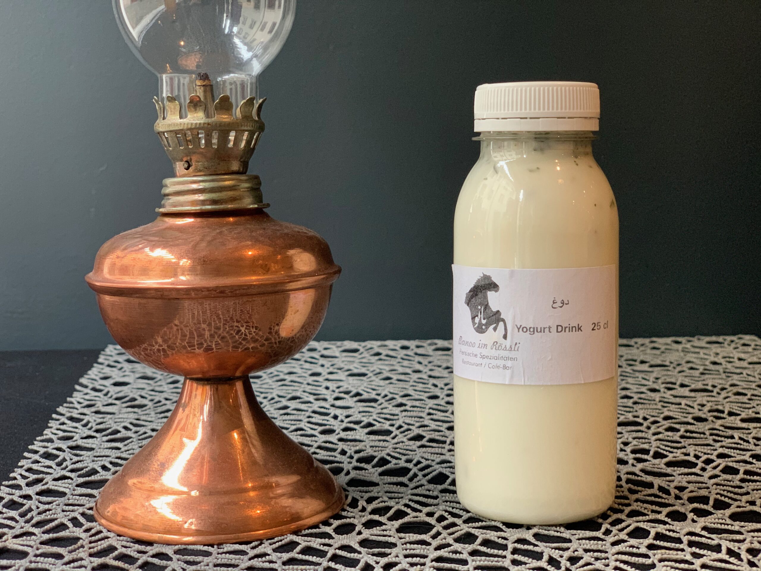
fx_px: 1143
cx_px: 380
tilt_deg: -6.2
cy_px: 286
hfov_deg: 36.8
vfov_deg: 28.0
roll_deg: -0.2
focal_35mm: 52
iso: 200
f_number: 2.4
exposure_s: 1/60
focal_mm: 6
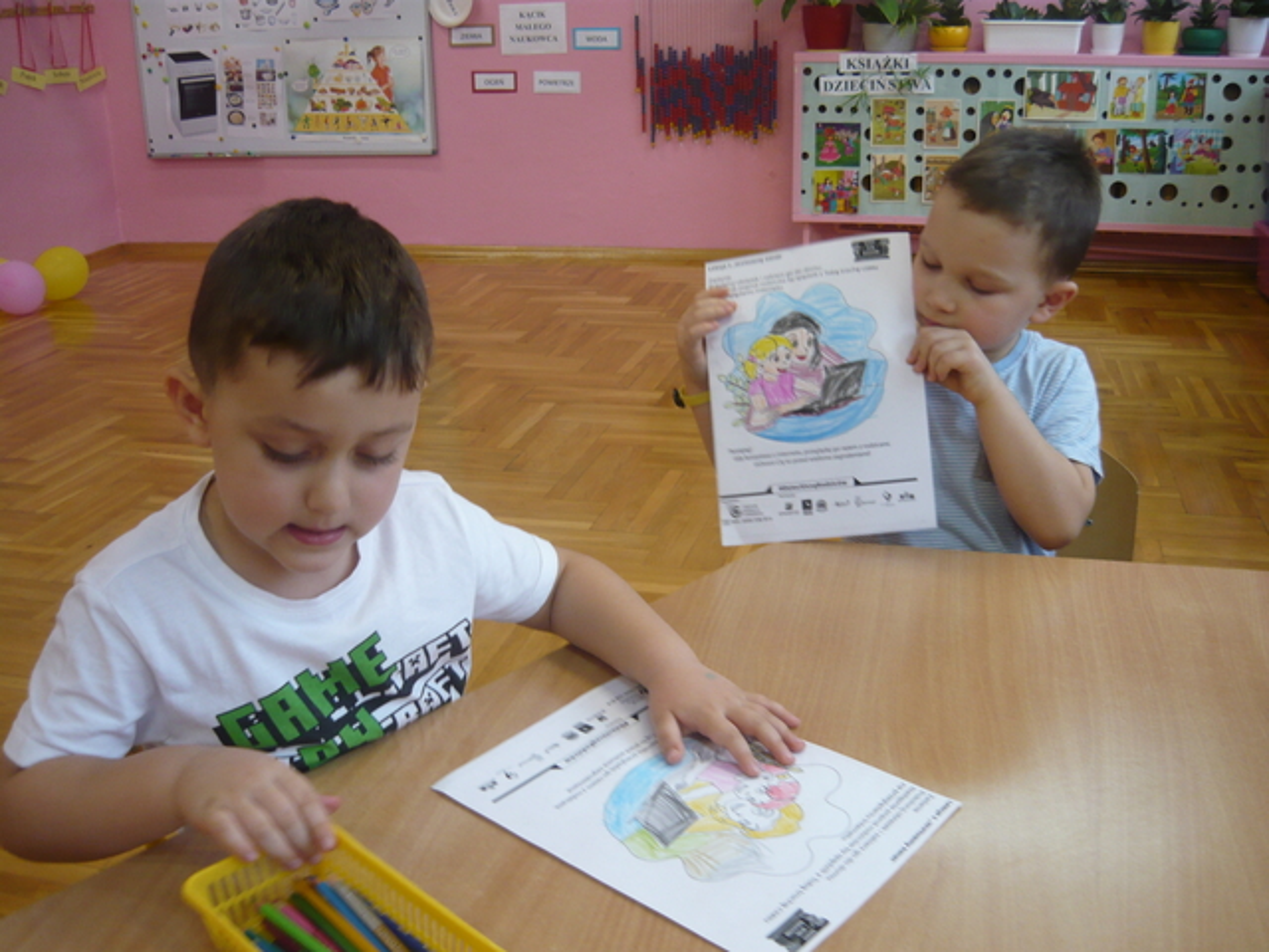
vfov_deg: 42.9
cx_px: 634
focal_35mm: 33
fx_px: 1210
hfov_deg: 55.4
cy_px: 476
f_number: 2.8
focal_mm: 5.5
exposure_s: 1/30
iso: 160
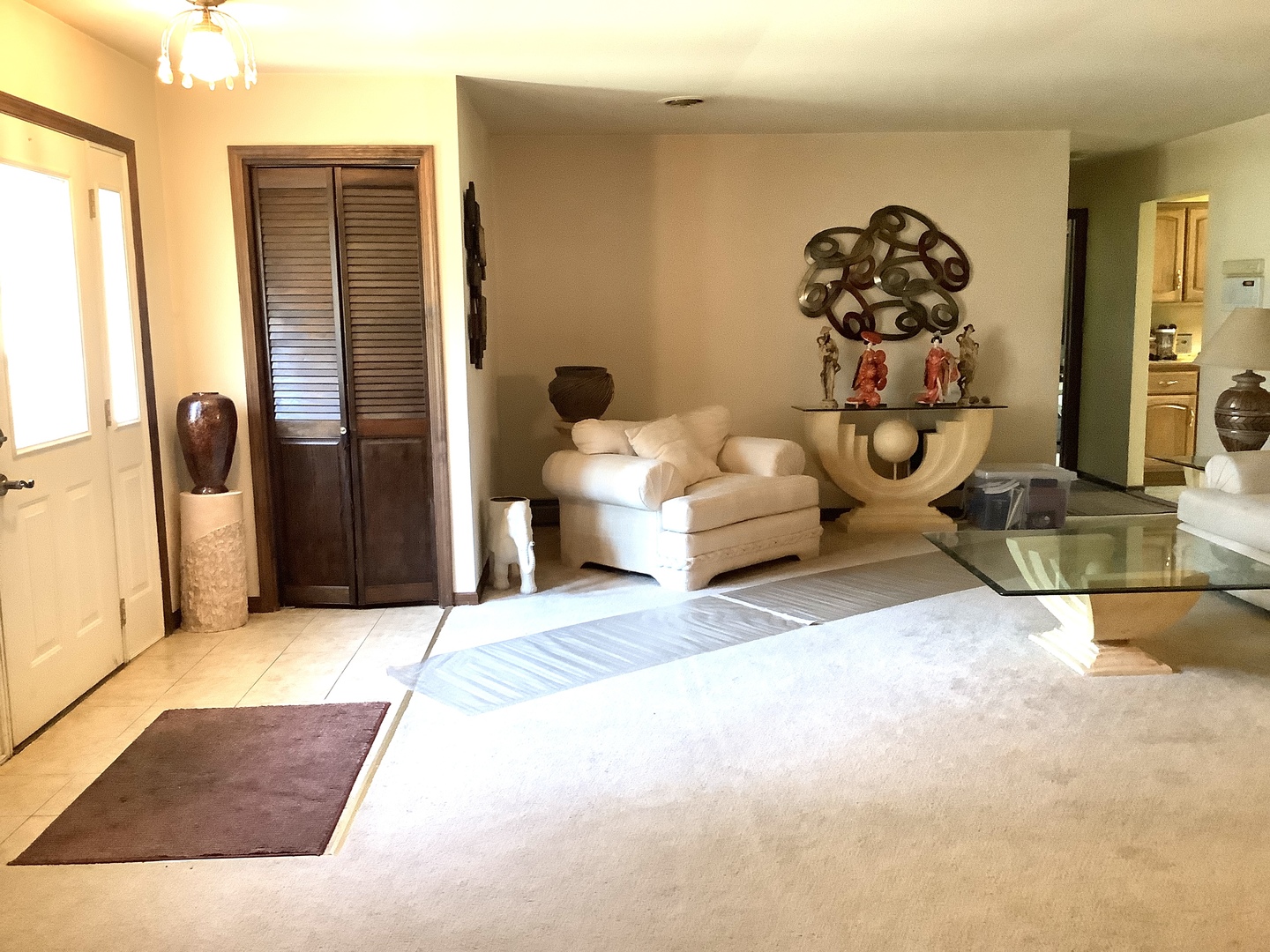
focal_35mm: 31
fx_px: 1137
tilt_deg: -9.8
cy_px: 476
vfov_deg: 45.4
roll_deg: +0.0
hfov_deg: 58.4
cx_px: 635
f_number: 2.4
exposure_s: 1/40
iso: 320
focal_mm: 3.3
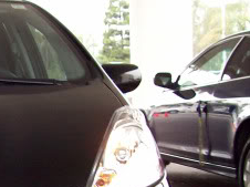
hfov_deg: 17.9
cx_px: -84
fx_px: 736
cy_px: 193
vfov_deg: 14.2
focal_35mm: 102
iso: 80
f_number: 2.7
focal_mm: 6
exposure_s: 1/64
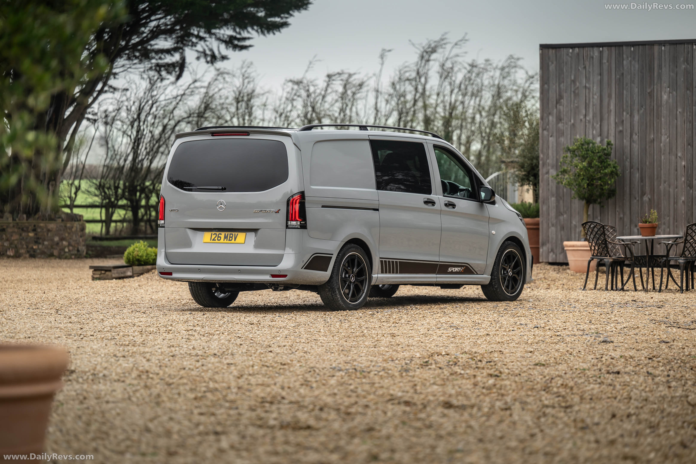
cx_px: 348
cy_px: 232
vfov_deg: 11.4
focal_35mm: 120
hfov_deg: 17.1
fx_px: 2320
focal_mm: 120
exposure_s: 1/320
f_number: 2.8
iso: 100
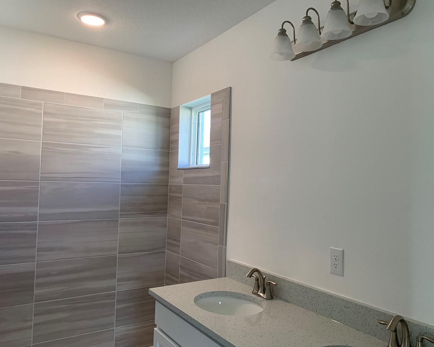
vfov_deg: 51.5
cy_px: 175
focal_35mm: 28
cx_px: 237
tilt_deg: +3.8
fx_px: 360
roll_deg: -0.4
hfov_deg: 62.1
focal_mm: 4.25
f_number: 1.8
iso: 64
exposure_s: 1/120
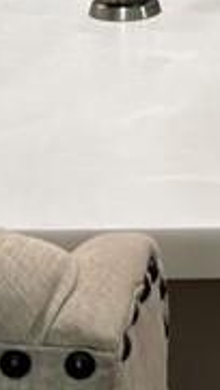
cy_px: -312
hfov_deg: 4.6
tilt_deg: -8.5
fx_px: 2599
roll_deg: -0.9
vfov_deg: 8.3
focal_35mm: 251
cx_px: 682
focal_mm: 5.96
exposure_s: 1/120
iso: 125
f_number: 1.6
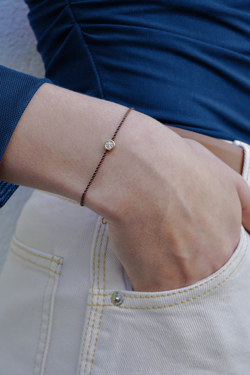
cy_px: 187
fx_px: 479
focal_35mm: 46
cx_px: 124
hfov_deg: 29.2
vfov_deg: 42.7
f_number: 10
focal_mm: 30
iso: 1000
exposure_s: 1/160
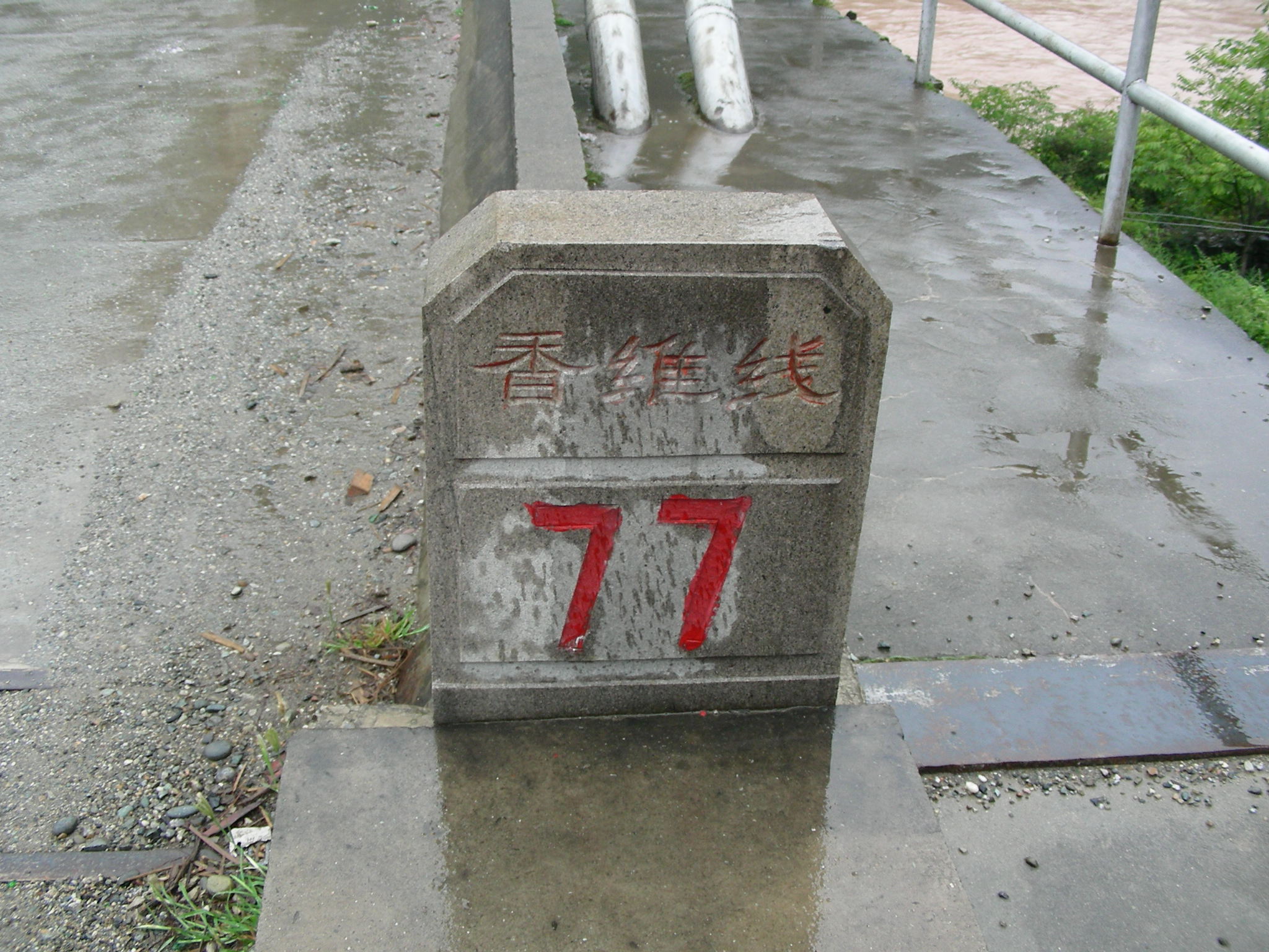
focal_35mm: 38
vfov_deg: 37.7
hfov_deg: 49.0
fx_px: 1393
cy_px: 476
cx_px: 634
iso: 50
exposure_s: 1/39.8
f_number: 3.5
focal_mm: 6.3
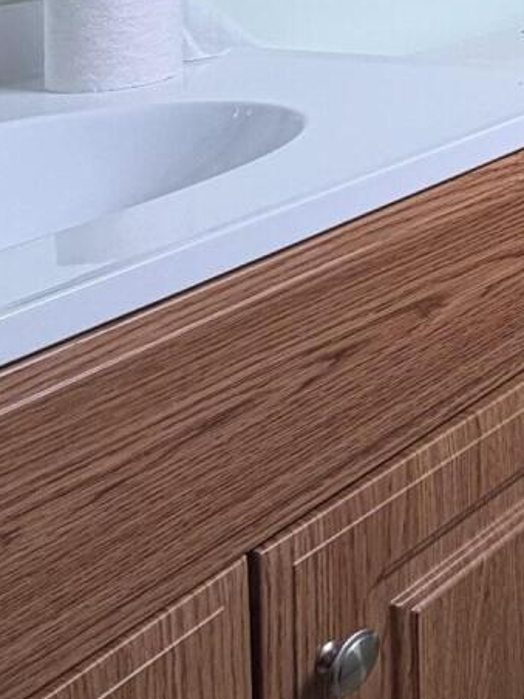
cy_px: -206
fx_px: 1251
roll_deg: +0.5
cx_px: 1155
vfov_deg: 26.5
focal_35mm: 62
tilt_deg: -1.3
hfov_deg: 16.0
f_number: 2.2
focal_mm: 2.22
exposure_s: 1/120
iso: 80
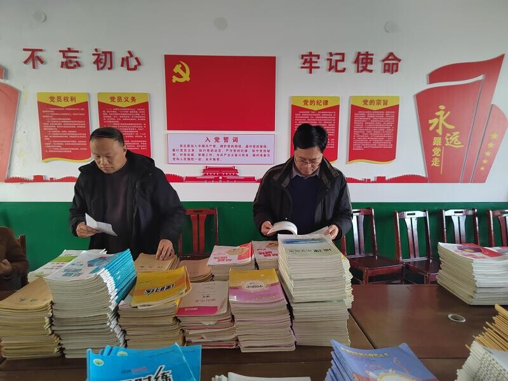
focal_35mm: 23
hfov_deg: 73.9
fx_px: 338
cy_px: 190
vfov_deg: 58.9
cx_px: 254
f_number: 1.9
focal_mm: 5.52
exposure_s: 1/100
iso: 2209
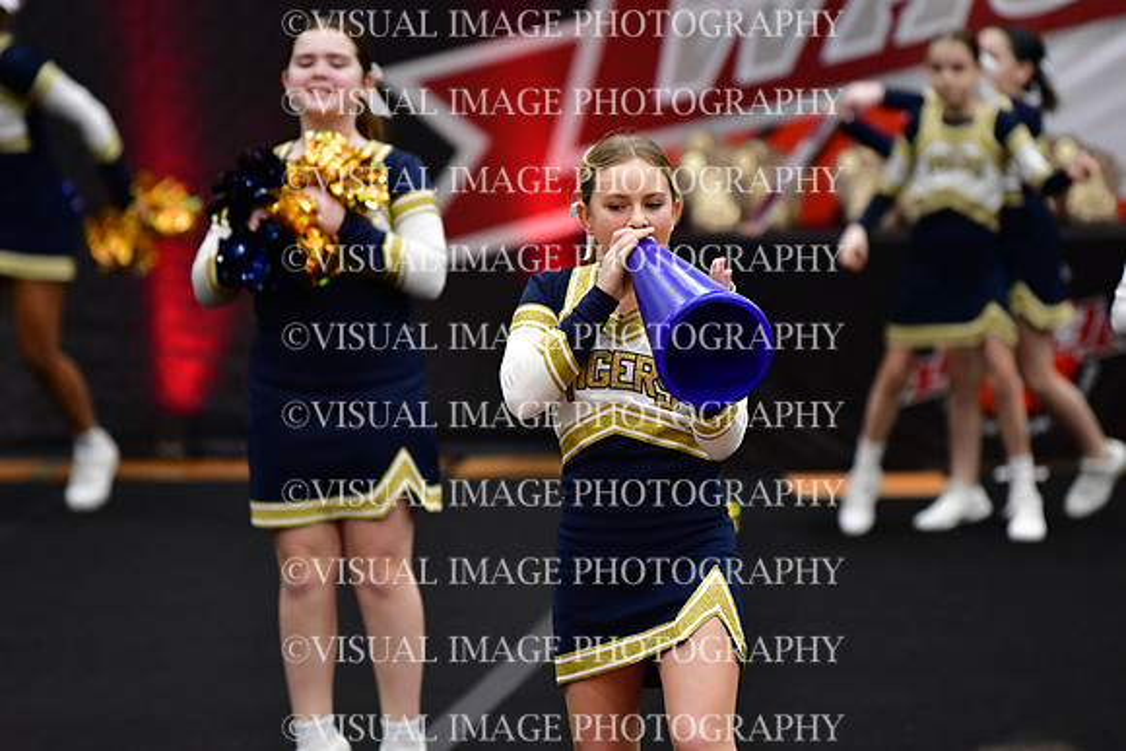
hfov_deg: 7.9
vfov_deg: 5.2
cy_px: 376
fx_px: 8196
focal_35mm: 262
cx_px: 563
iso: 4000
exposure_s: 1/800
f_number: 2.8
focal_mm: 175
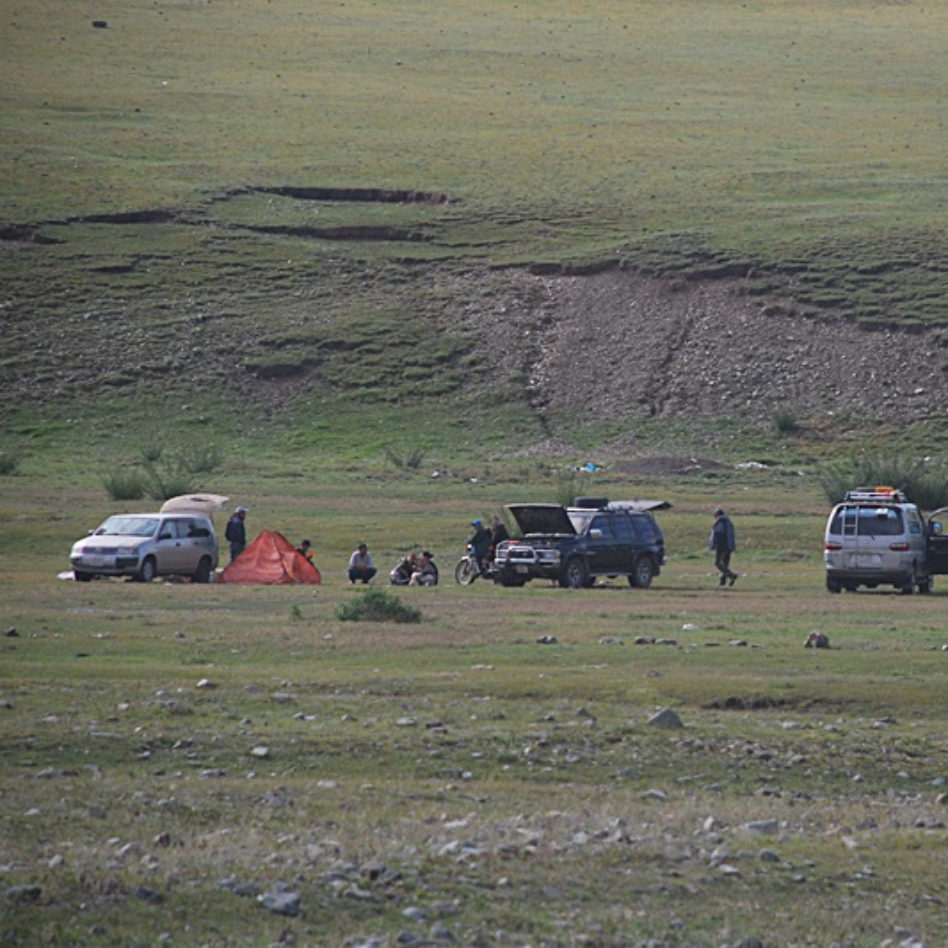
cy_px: 473
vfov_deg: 6.8
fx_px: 8014
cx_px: 663
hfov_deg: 6.8
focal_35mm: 259
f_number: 5.6
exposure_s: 1/1000
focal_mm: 135
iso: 400
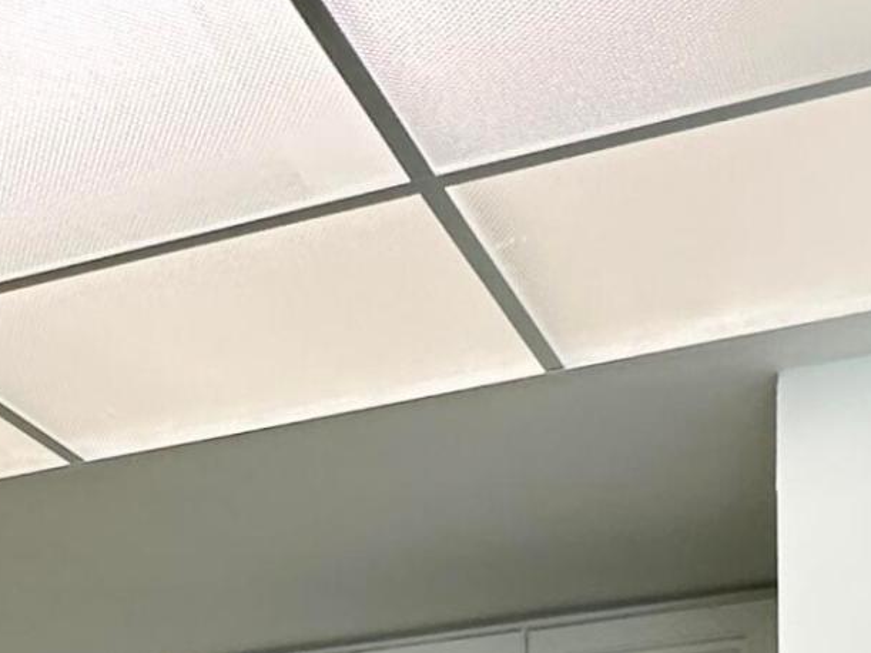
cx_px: 253
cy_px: 1141
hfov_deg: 29.1
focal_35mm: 66
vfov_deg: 18.1
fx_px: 1660
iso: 160
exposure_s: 1/60
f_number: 2.2
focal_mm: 2.22
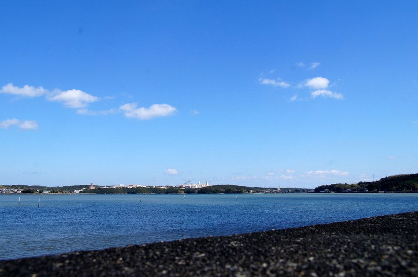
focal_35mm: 34
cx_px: 209
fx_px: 400
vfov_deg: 38.3
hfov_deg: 55.2
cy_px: 138
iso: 200
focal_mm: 23
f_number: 13
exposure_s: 1/320
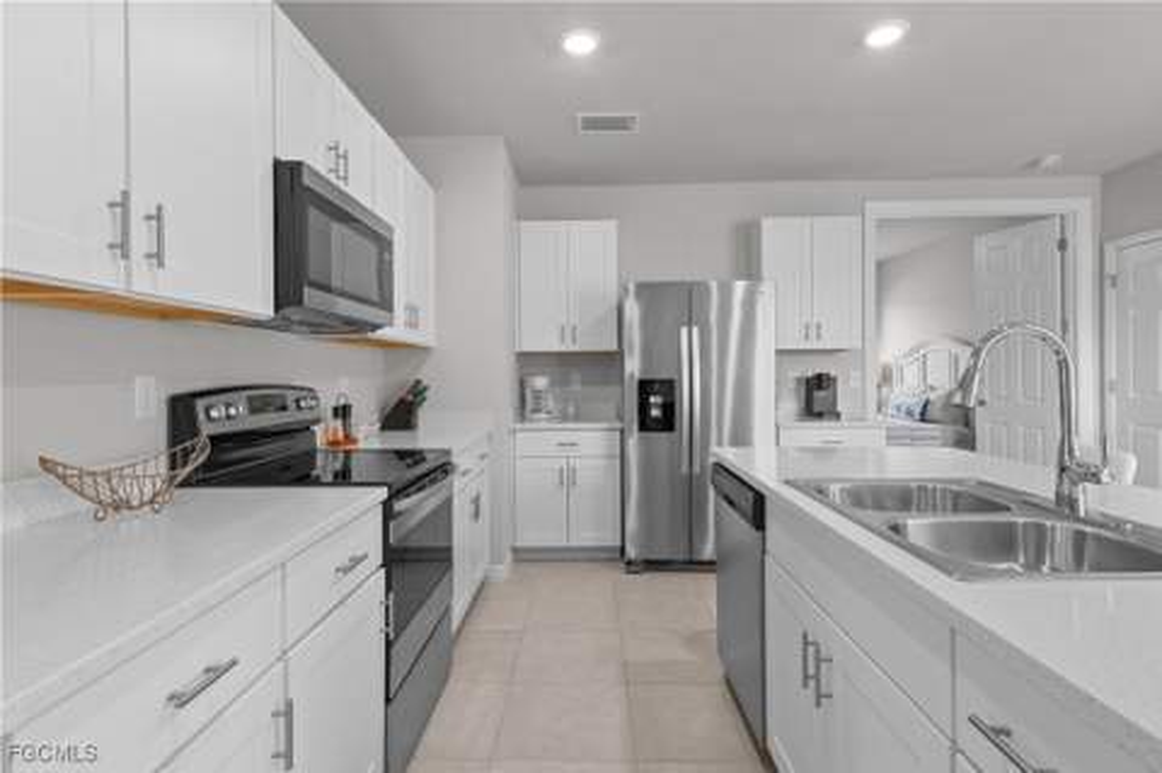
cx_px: 581
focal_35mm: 18
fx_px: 580
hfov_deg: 90.1
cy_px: 386
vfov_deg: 67.3
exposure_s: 1/1.67
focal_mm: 18
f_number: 10
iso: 320
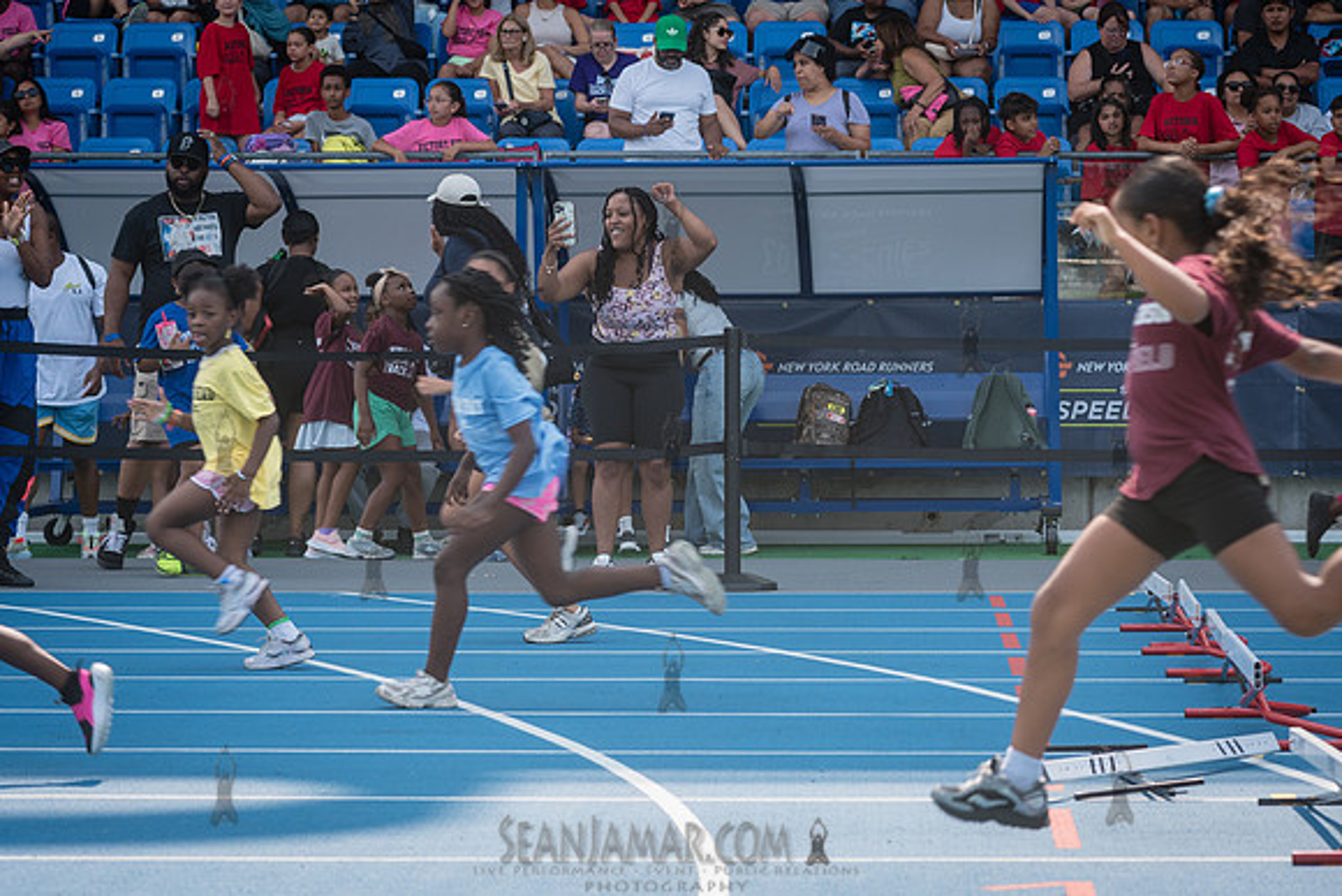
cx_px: 842
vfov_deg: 10.4
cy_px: 460
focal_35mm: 133
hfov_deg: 15.4
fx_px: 4941
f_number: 5.6
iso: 160
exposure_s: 1/320
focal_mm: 105
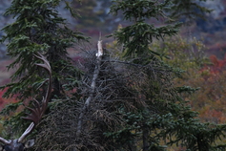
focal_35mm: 1064
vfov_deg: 1.3
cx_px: -15
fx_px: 6679
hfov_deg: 1.9
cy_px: 164
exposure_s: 1/320
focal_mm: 300
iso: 2000
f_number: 8
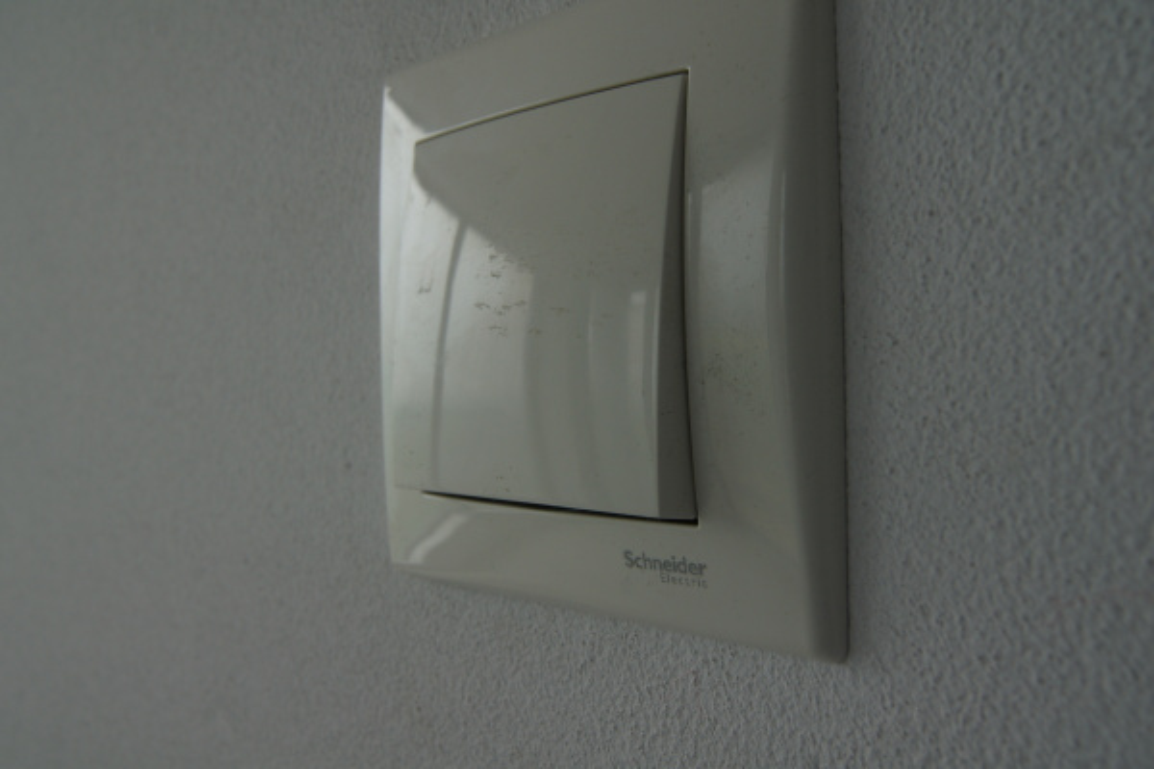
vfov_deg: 34.2
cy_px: 384
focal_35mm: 39
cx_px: 577
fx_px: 1250
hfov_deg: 49.6
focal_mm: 26
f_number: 13
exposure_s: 1/125
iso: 200
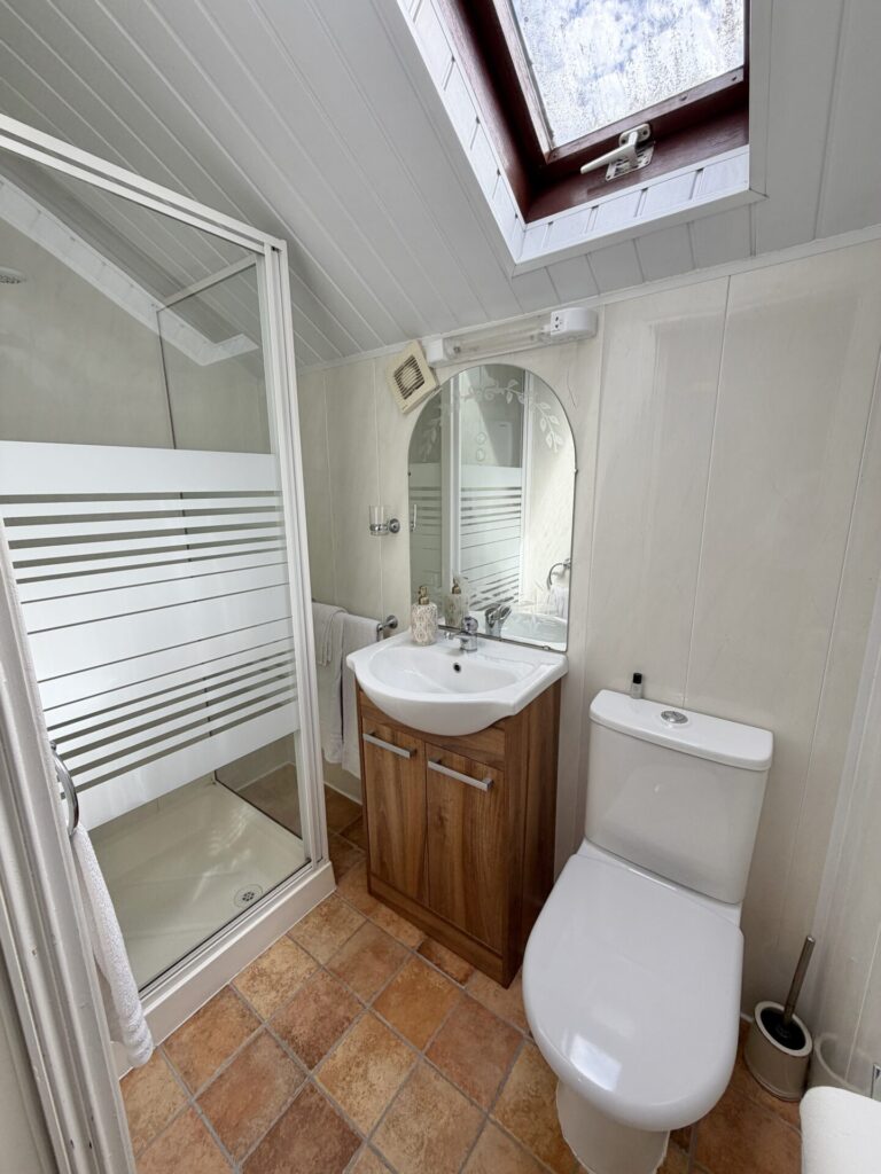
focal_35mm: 14
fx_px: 475
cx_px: 440
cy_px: 587
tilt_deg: -12.1
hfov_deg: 85.7
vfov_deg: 102.1
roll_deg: +0.7
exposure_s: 1/202
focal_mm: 2.22
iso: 40
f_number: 2.2
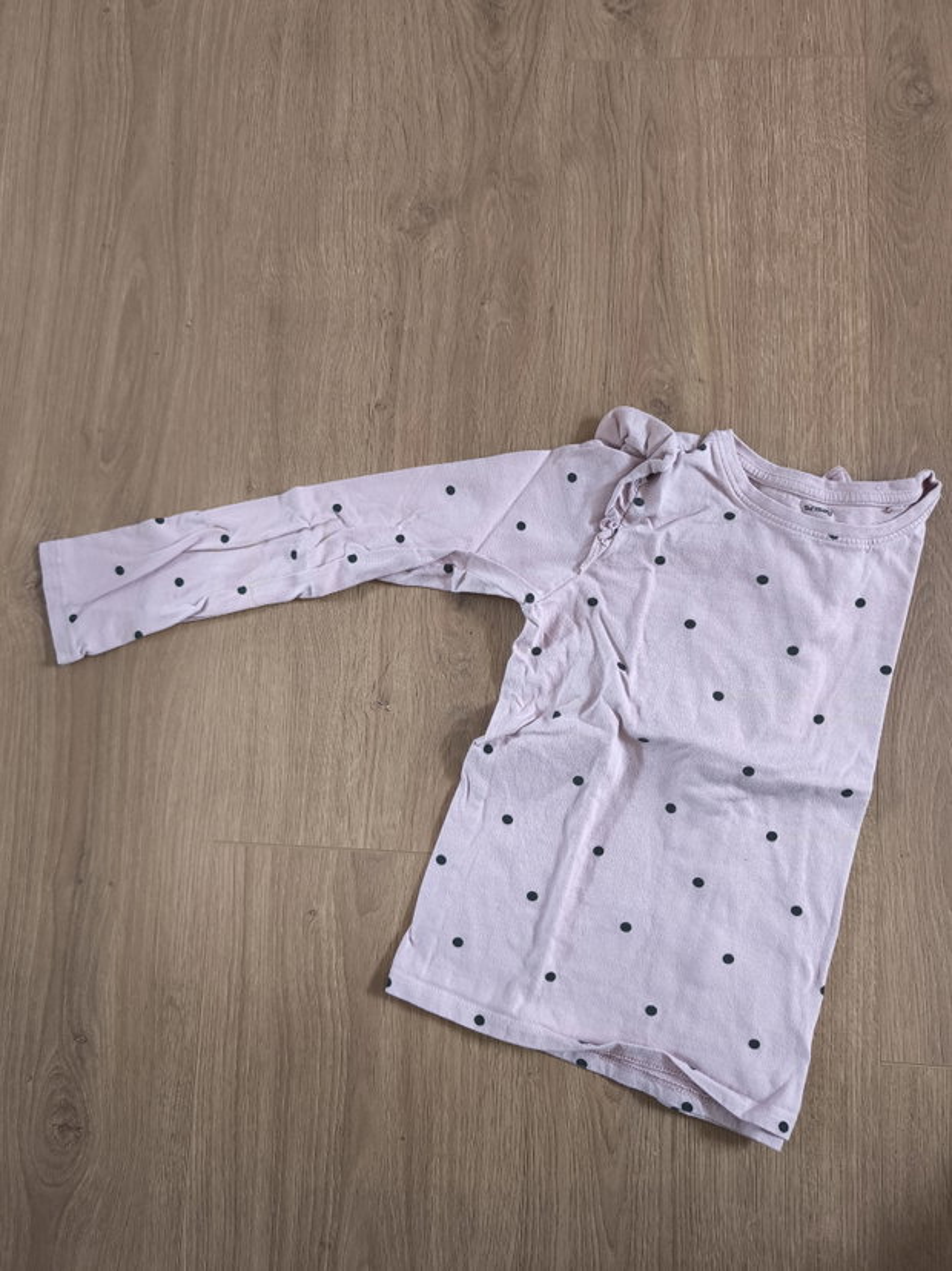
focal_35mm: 23
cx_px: 476
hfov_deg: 58.9
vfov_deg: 73.9
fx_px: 844
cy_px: 636
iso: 1000
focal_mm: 6.57
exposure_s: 1/33.3
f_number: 1.6
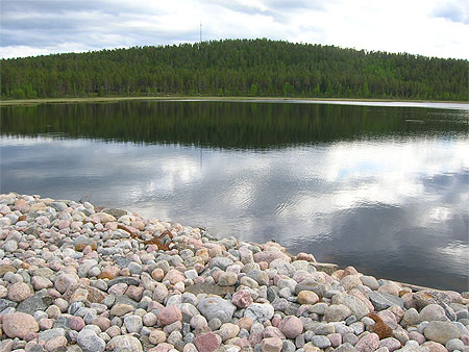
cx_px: 234
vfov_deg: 41.8
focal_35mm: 34
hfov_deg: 53.9
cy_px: 176
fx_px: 461
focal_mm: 5.7
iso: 50
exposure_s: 1/117
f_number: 4.9
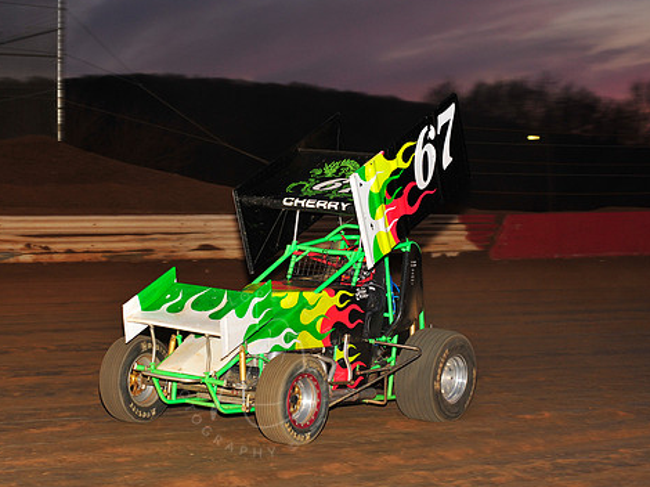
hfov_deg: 19.2
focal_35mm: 102
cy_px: 246
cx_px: 260
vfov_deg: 14.5
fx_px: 1914
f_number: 6.3
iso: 640
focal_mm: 86
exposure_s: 1/250
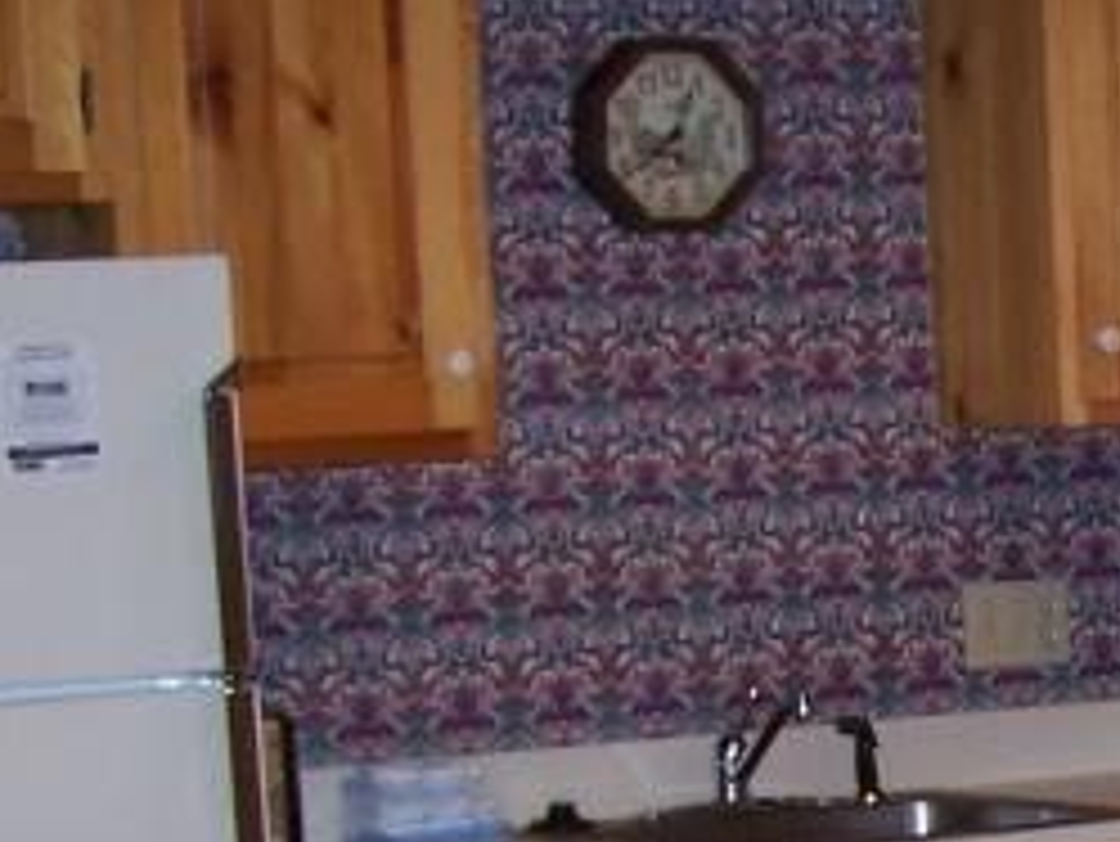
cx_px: 1646
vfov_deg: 9.4
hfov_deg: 12.1
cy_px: 1000
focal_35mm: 156
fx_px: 5050
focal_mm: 6.3
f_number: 2.8
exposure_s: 1/60
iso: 140
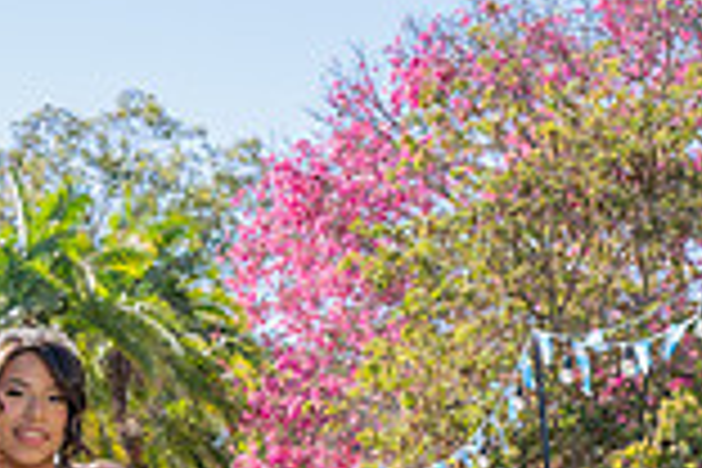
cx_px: 27
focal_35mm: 131
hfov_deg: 15.4
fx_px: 2554
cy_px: 691
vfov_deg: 10.1
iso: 200
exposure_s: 1/200
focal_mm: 32
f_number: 7.1
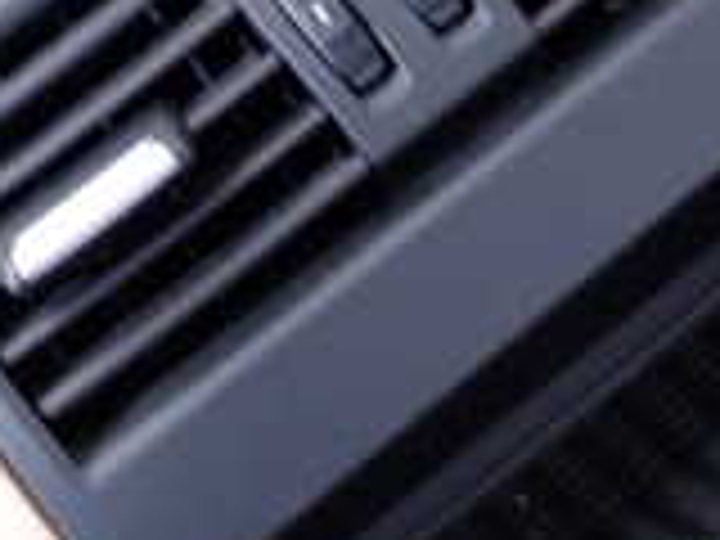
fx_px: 1955
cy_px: 428
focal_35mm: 94
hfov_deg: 20.1
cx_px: 747
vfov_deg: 15.6
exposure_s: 1/30
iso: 200
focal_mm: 4.5
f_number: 2
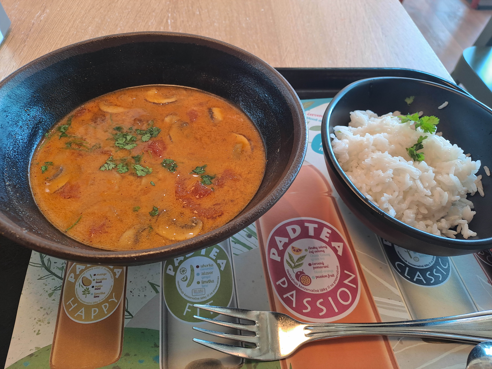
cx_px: 246
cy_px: 184
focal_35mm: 25
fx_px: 355
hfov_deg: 69.4
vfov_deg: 54.9
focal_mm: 4.65
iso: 40
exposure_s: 1/33
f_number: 1.8
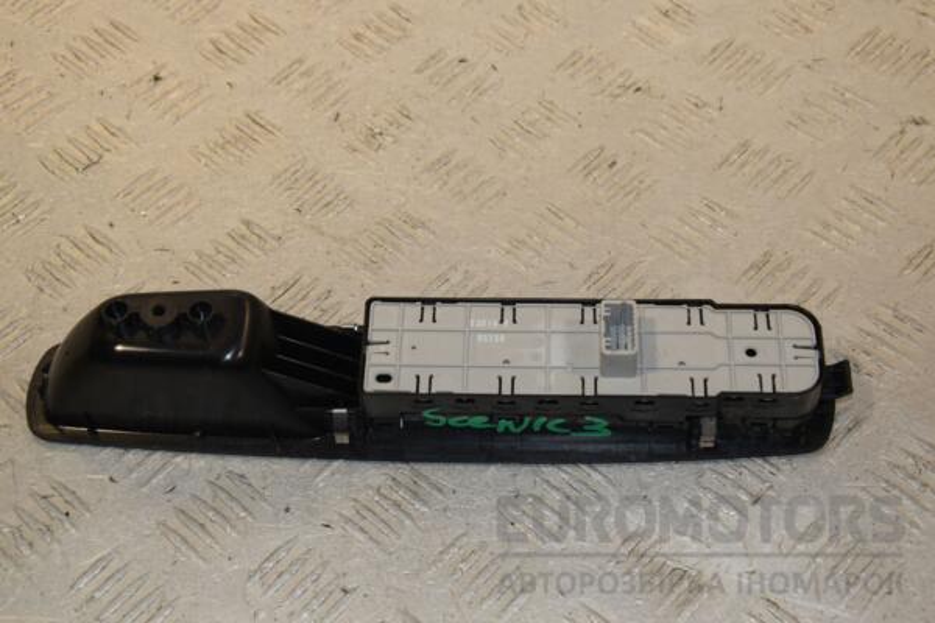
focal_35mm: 68
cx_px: 468
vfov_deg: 20.2
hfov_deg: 29.9
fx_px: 1753
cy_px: 312
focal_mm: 45
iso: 800
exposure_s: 1/200
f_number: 7.1
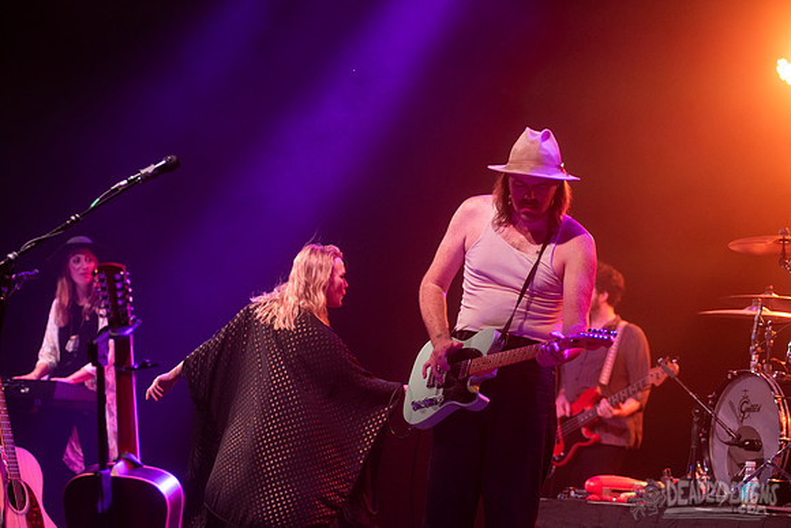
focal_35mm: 103
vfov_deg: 13.3
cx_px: 390
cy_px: 262
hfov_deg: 19.8
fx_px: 2269
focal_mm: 95
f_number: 3.2
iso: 2500
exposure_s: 1/320
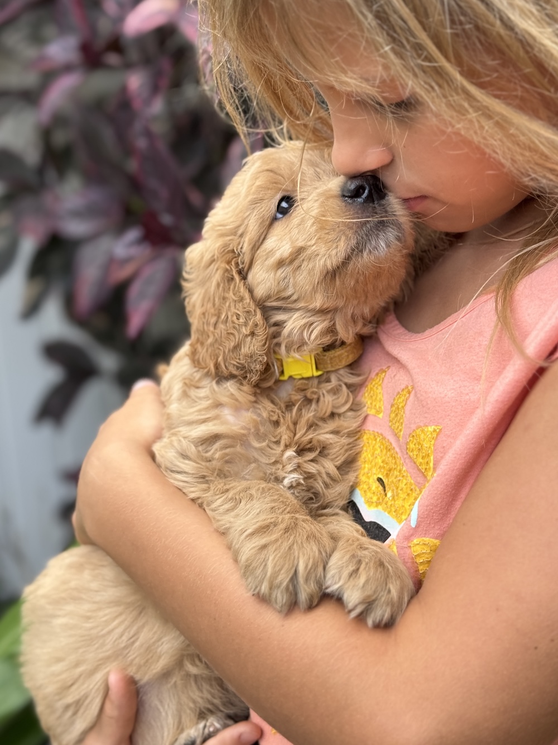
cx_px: 279
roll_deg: +0.3
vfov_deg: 39.7
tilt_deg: -10.8
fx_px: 1032
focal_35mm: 48
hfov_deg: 30.3
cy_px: 372
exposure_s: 1/272
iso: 64
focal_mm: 6.76
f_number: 1.78
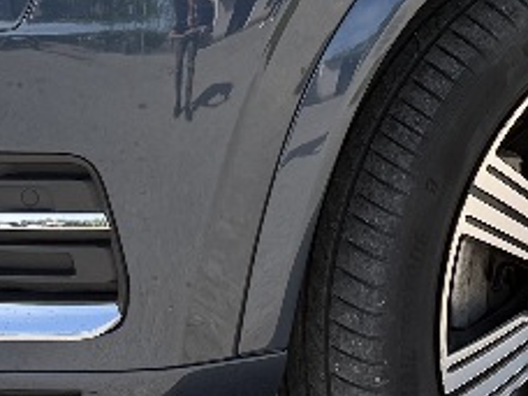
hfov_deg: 14.3
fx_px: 2059
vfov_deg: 10.7
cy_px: -118
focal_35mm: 135
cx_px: 577
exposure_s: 1/1091
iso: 100
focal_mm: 6.76
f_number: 1.78
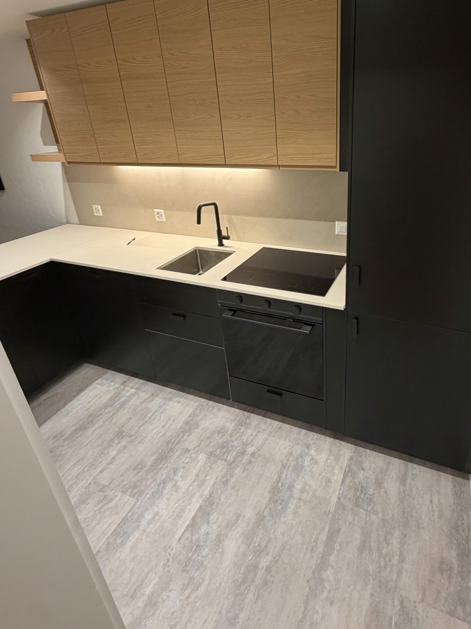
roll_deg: +2.1
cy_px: 255
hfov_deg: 67.5
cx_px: 299
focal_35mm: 19
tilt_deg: -20.8
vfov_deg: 83.7
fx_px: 345
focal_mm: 2.22
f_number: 2.2
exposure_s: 1/50
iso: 200
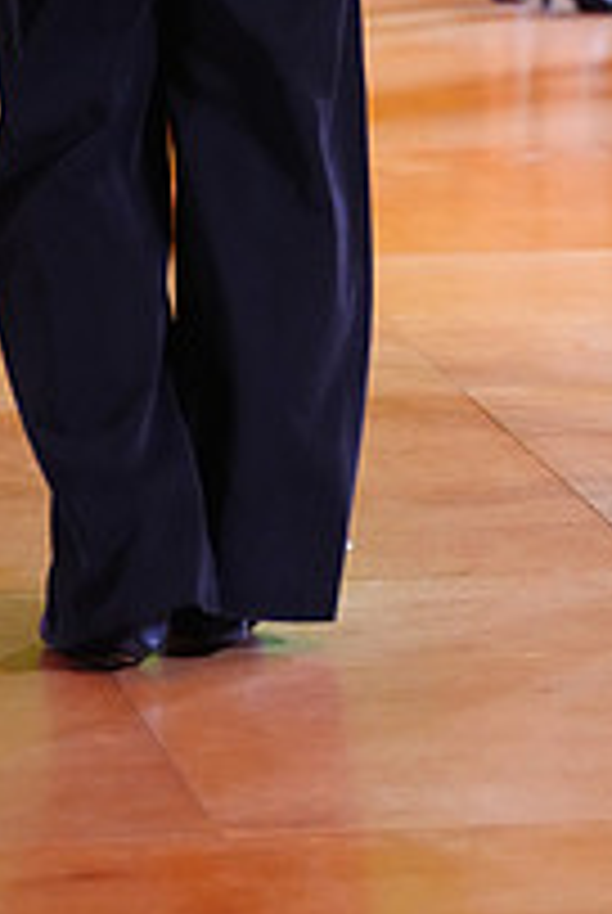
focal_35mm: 297
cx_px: 677
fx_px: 7547
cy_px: -324
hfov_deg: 4.6
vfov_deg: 6.9
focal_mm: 104
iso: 5000
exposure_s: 1/400
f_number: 2.8
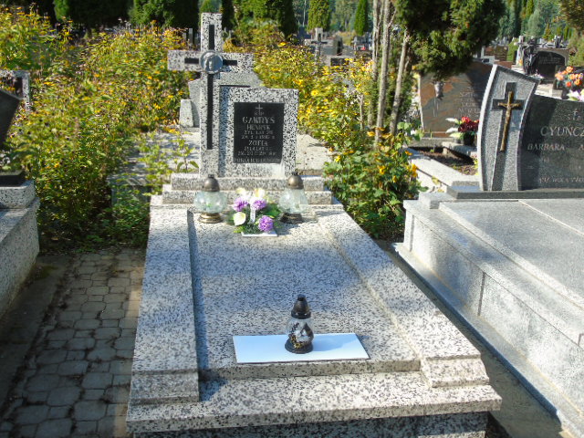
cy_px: 219
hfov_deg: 54.0
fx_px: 574
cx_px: 292
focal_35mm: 34
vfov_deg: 41.8
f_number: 3.8
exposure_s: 1/320
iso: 80
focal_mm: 6.1
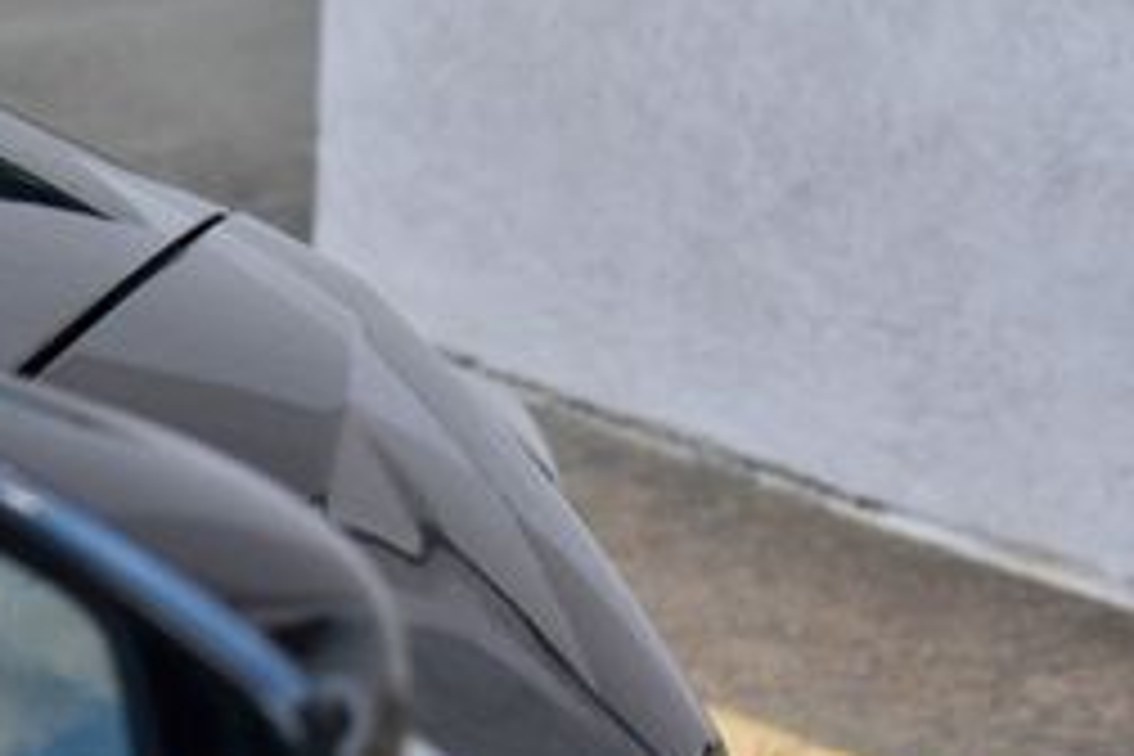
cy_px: 770
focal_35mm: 209
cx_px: -234
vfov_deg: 6.5
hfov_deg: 9.7
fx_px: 6591
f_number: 9
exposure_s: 1/160
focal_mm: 55
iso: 400
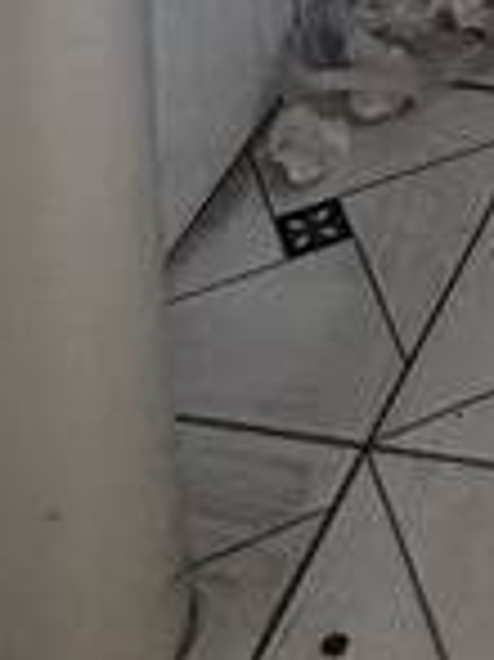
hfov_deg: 12.7
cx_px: 952
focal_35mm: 103
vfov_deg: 14.3
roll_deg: -1.1
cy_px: -826
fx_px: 1963
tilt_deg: -8.4
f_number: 2.2
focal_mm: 2.22
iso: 320
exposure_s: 1/77
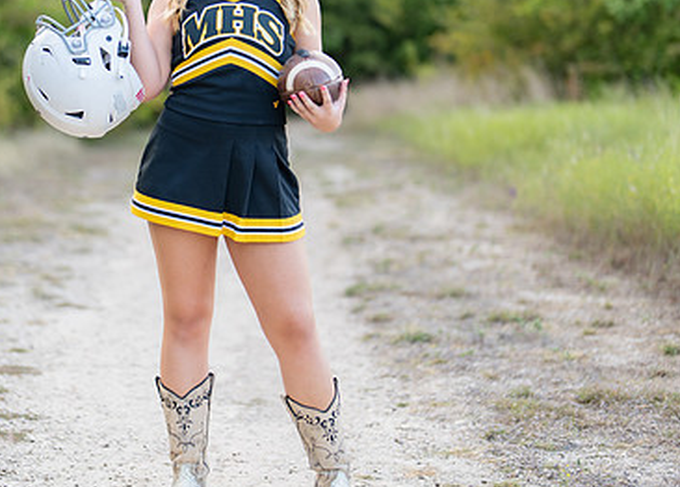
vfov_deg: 15.9
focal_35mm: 90
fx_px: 1739
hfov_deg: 22.0
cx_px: 203
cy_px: 152
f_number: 1.2
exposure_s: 1/400
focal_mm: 50
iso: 125
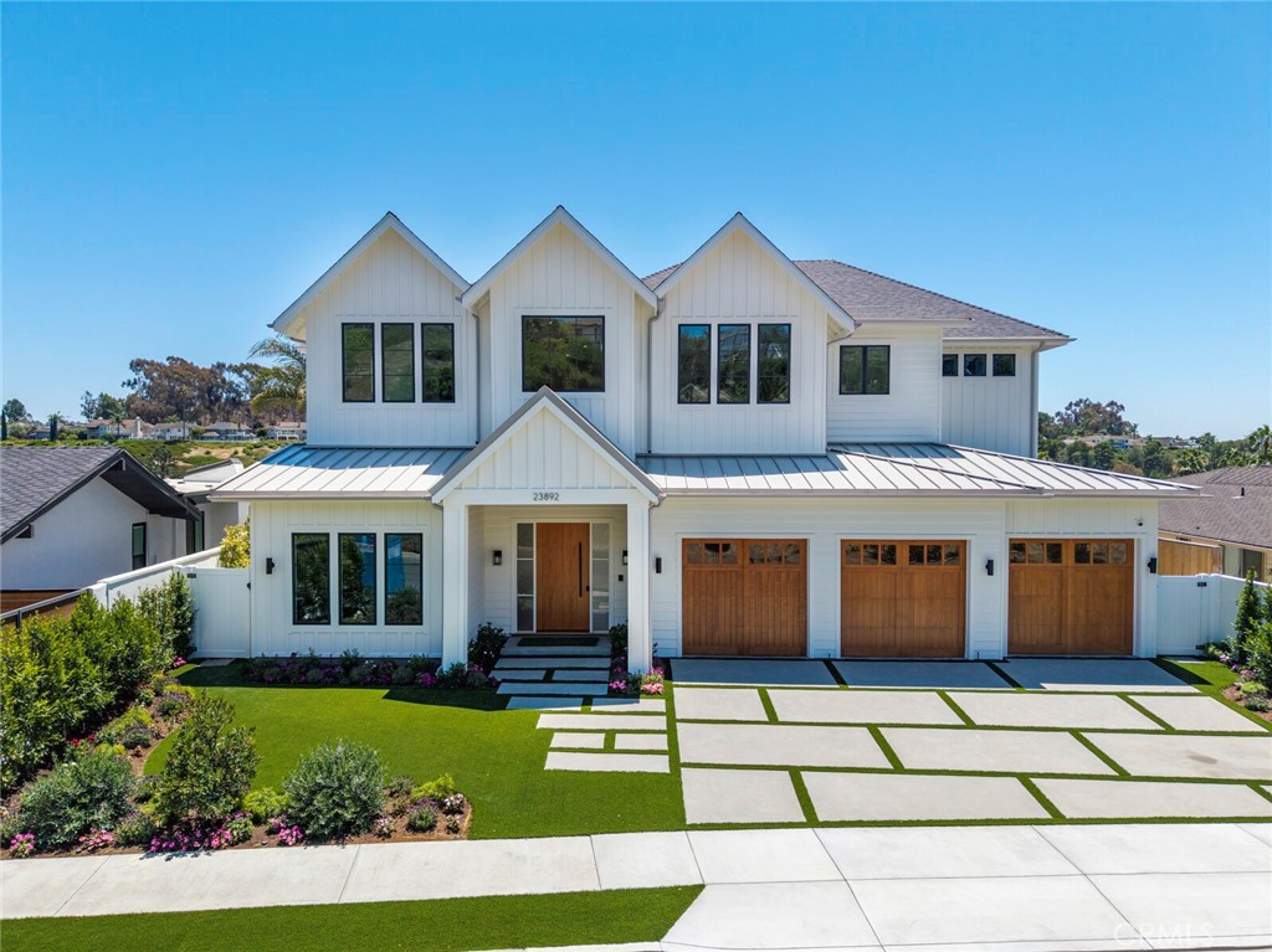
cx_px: 636
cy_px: 476
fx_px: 881
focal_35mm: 24
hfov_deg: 71.6
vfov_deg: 56.8
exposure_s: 1/5000
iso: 150
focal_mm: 8.67
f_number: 1.8
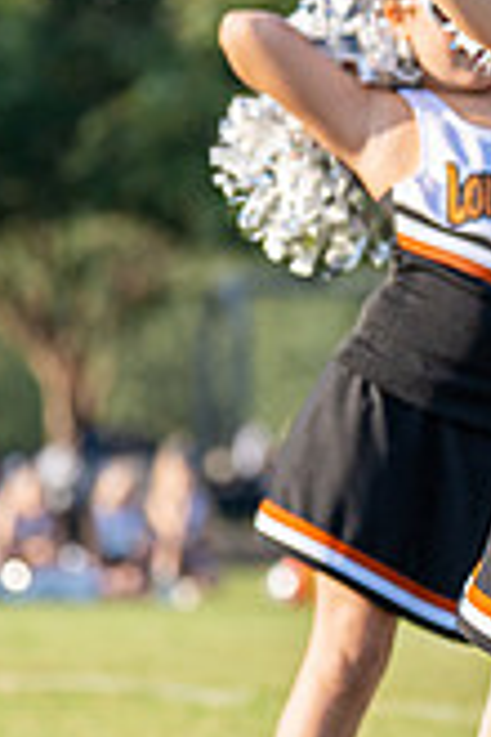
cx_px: 684
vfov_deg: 4.8
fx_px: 8735
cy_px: 357
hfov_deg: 3.2
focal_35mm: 427
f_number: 2.8
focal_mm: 103
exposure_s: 1/3200
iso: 320
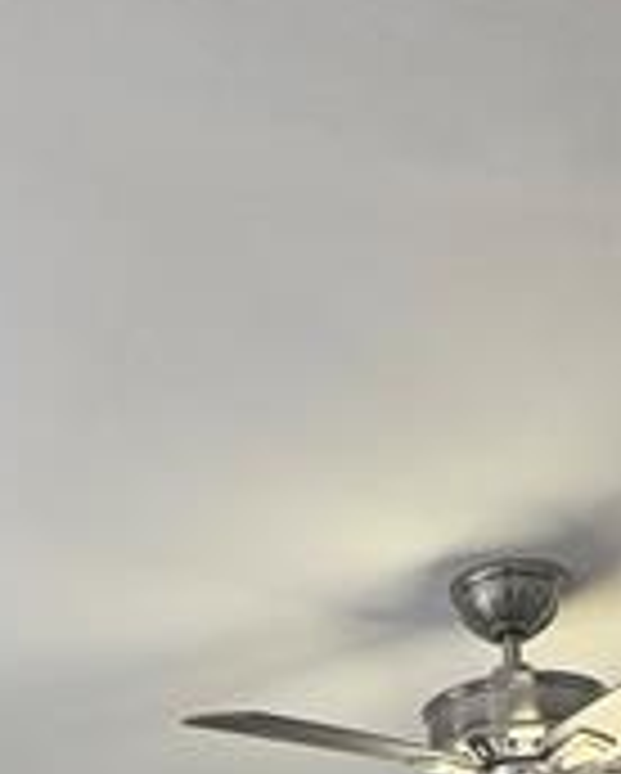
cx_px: 450
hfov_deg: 24.8
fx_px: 1399
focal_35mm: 61
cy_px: 1480
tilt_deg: -11.2
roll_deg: +2.5
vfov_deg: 19.8
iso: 320
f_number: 2.2
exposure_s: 1/120
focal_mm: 2.22
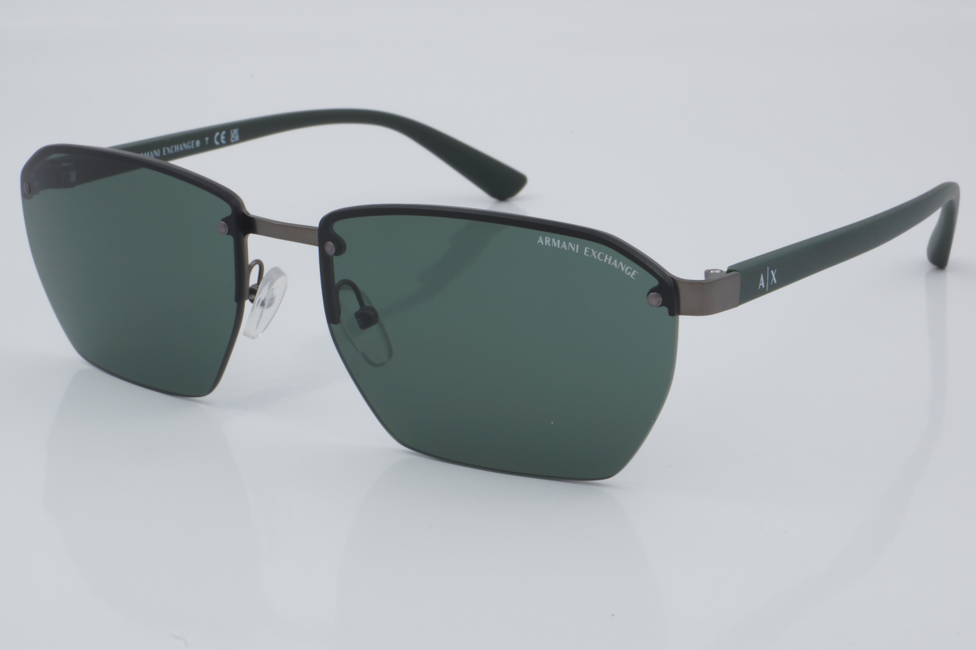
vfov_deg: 18.2
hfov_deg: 27.0
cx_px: 488
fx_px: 2033
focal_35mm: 75
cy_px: 325
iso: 100
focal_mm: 50
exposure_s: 1/4
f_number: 32
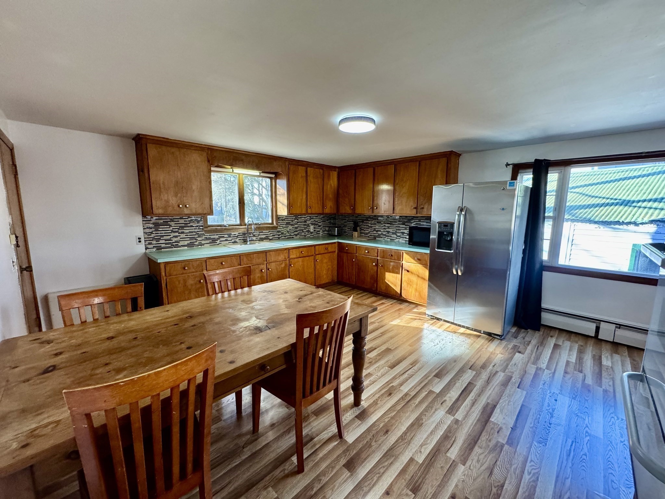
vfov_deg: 85.7
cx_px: 332
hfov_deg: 102.1
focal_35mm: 14
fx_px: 269
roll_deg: -0.9
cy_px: 250
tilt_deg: -8.0
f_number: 2.2
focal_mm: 2.22
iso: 320
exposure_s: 1/120
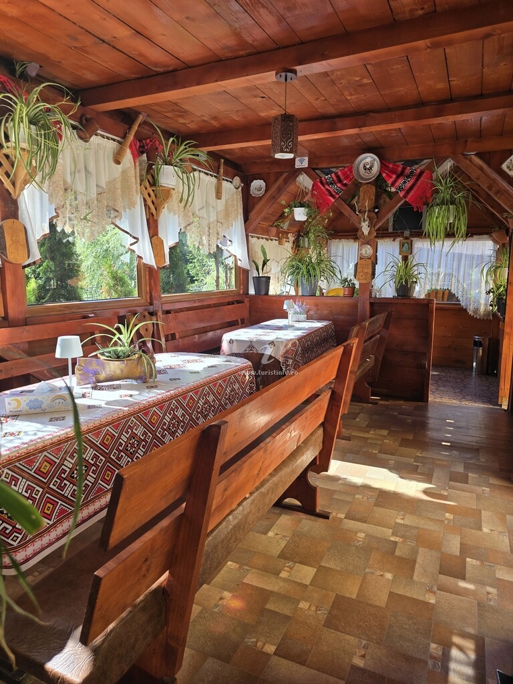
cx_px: 256
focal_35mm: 23
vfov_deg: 73.9
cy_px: 342
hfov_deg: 58.9
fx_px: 454
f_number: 1.7
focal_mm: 6.3
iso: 20
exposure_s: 1/180
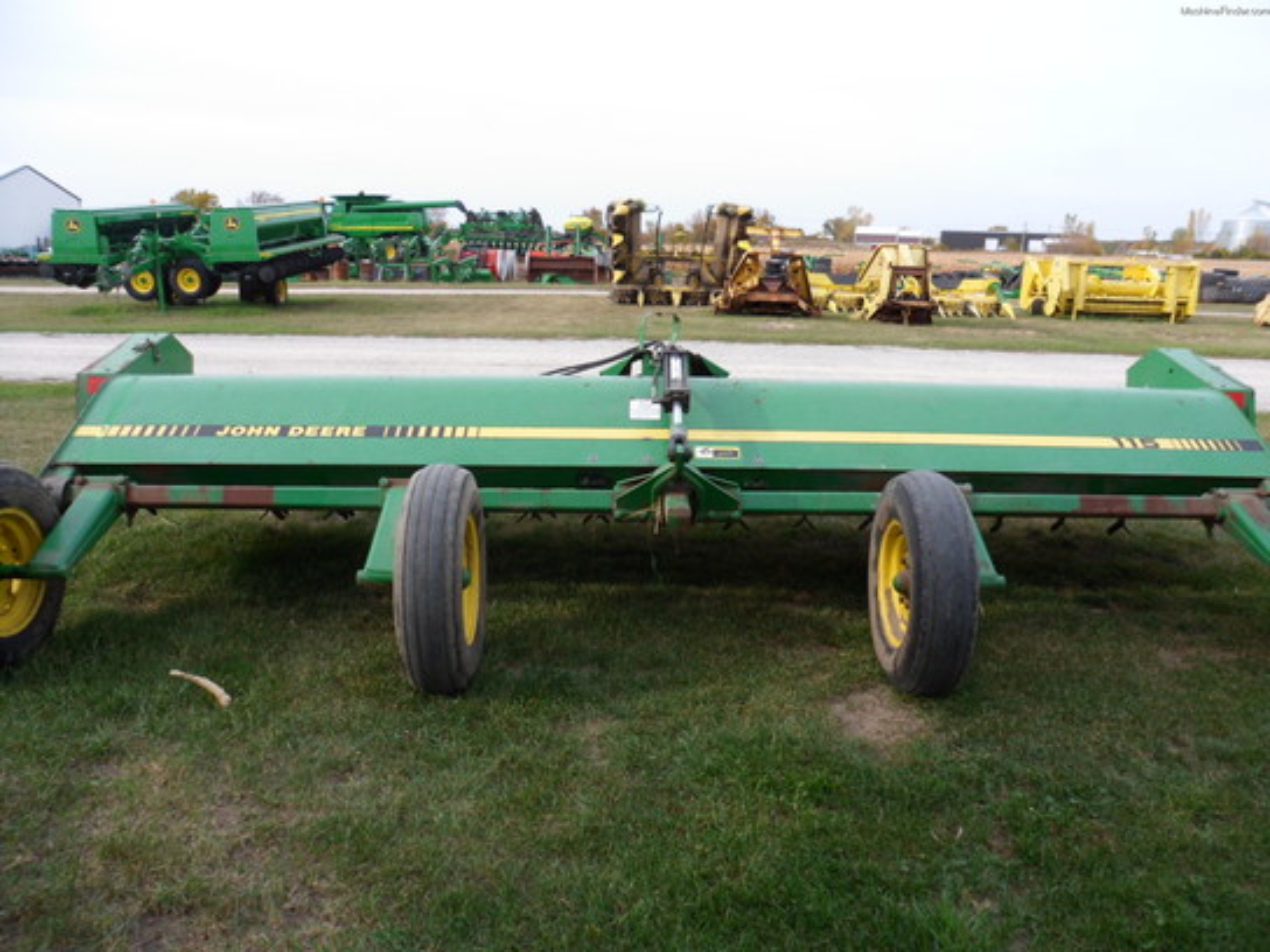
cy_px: 476
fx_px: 954
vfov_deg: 53.1
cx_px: 635
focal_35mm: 26
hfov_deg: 67.3
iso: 80
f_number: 3.3
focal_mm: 4.9
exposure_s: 1/350
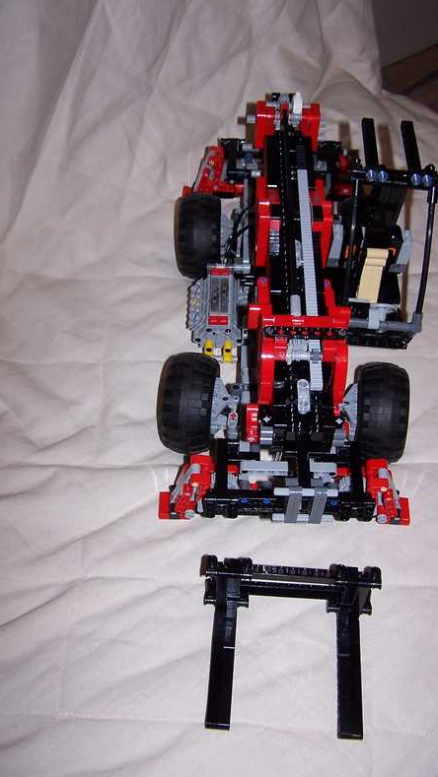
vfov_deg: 48.4
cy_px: 393
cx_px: 213
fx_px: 867
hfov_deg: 28.4
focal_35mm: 42
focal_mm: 6.3
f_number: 2.8
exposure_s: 1/60
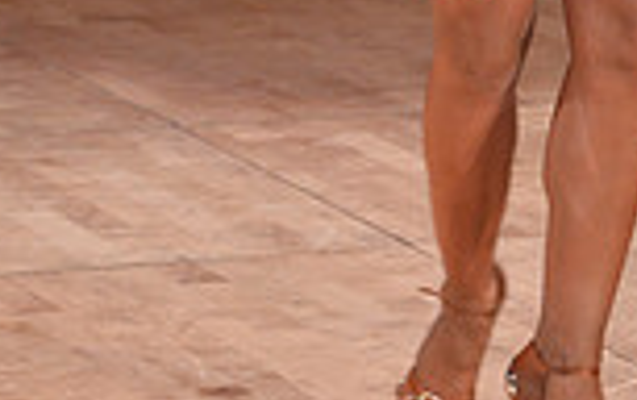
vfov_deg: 3.2
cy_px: -421
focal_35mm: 404
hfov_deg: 5.2
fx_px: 7021
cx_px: 502
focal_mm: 105
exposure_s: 1/250
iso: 1600
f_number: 4.5
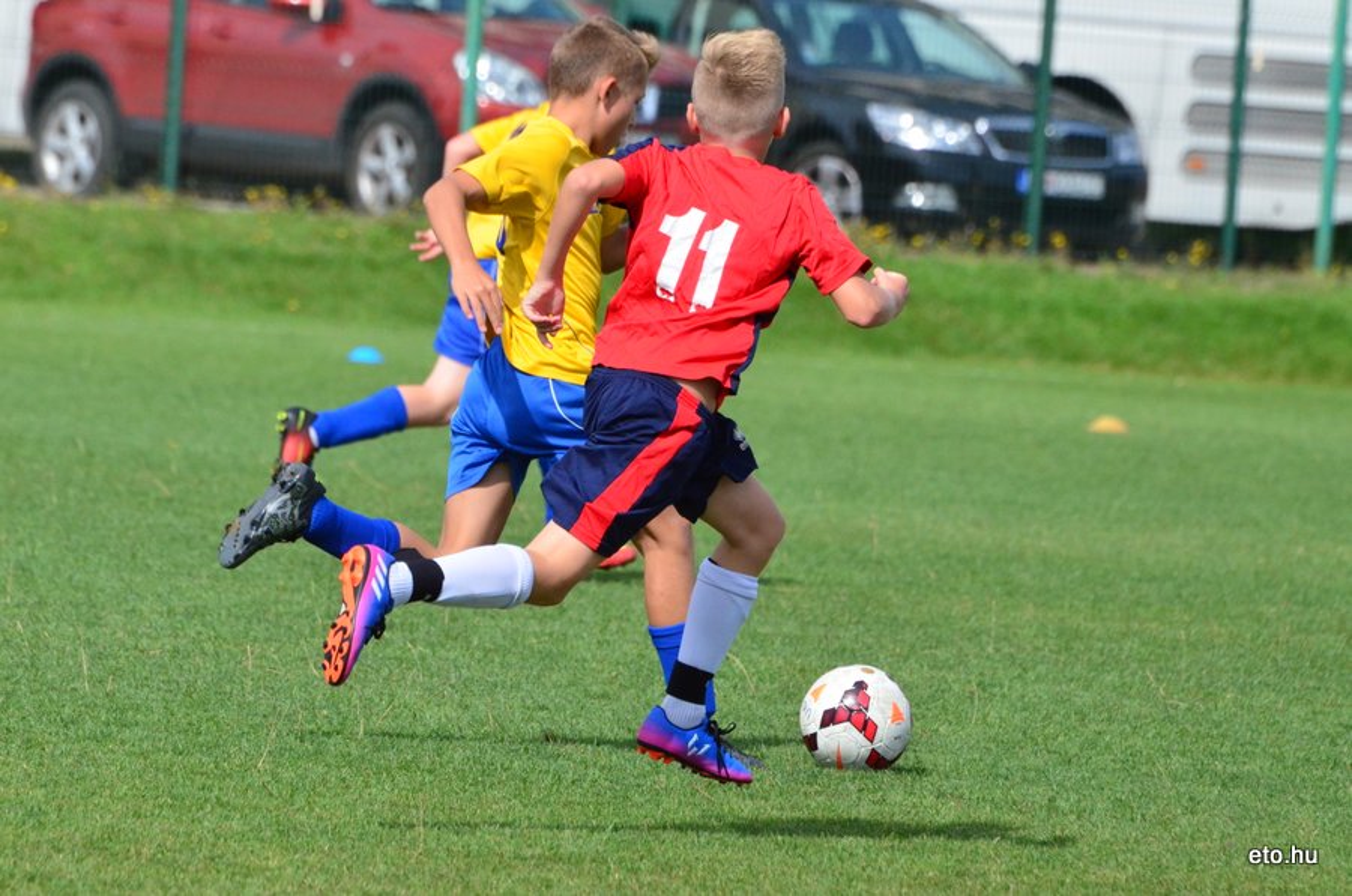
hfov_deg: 4.6
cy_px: 448
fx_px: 16864
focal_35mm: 450
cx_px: 676
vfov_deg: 3.0
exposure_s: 1/5000
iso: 2500
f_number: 9
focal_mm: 300
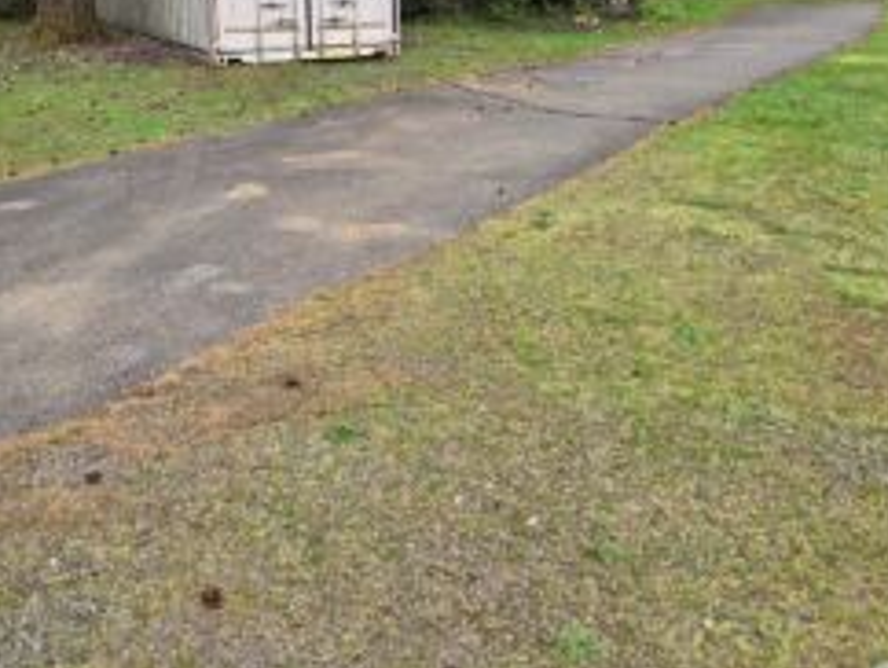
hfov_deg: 48.7
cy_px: 173
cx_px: 371
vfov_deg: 36.9
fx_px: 976
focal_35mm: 38
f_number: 1.8
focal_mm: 5.4
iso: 80
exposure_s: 1/857
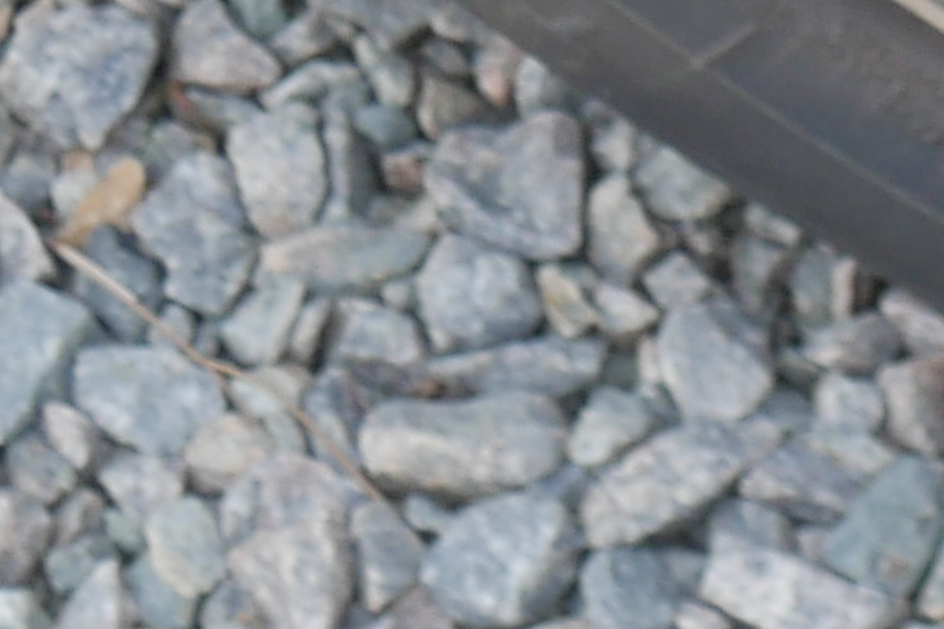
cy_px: -855
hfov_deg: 8.1
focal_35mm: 242
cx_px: 1842
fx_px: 6344
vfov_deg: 5.5
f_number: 4.5
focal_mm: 16
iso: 200
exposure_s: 1/160
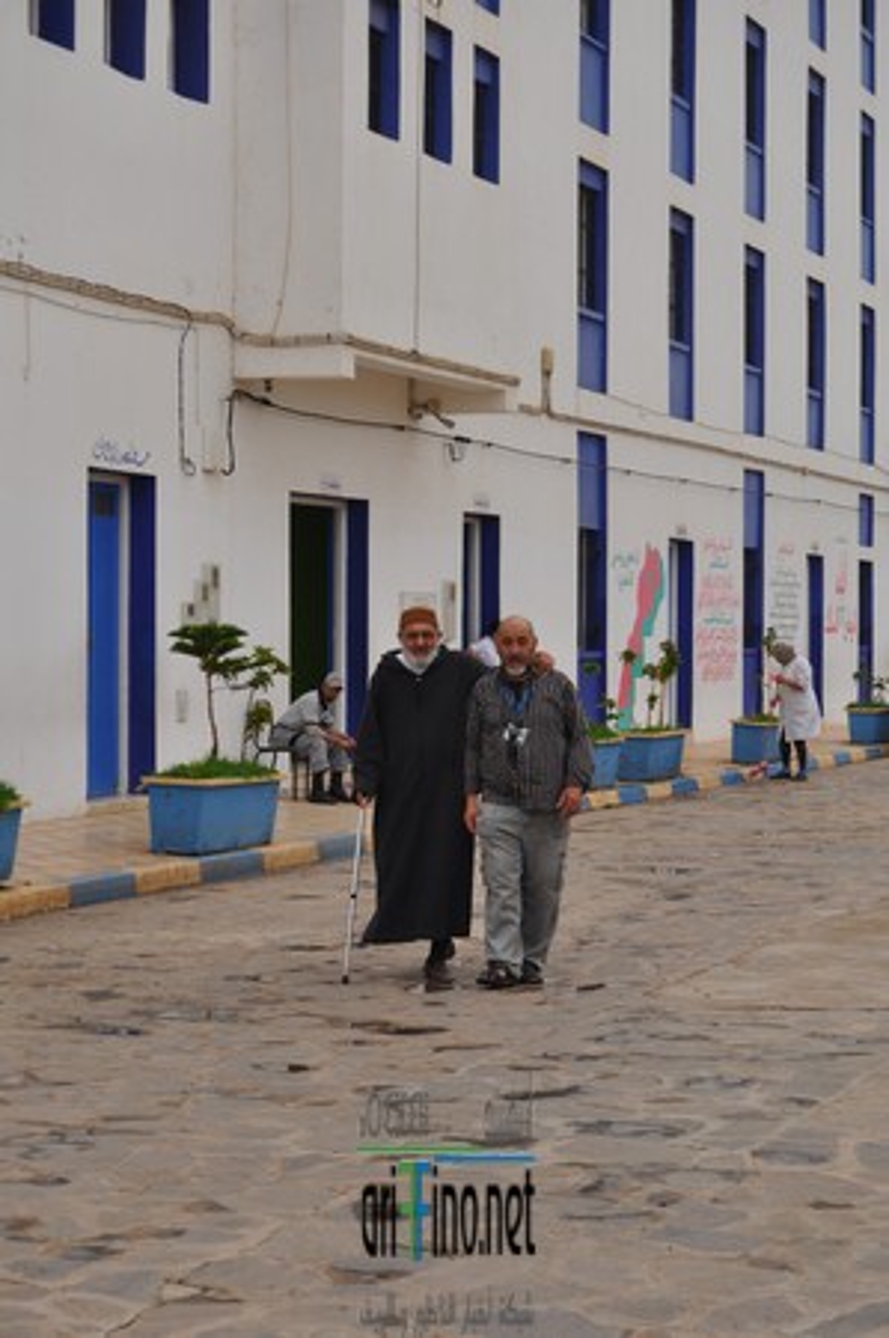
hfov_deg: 16.5
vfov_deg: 24.6
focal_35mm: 82
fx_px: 3063
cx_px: 444
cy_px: 669
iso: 200
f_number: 9
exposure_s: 1/320
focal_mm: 55
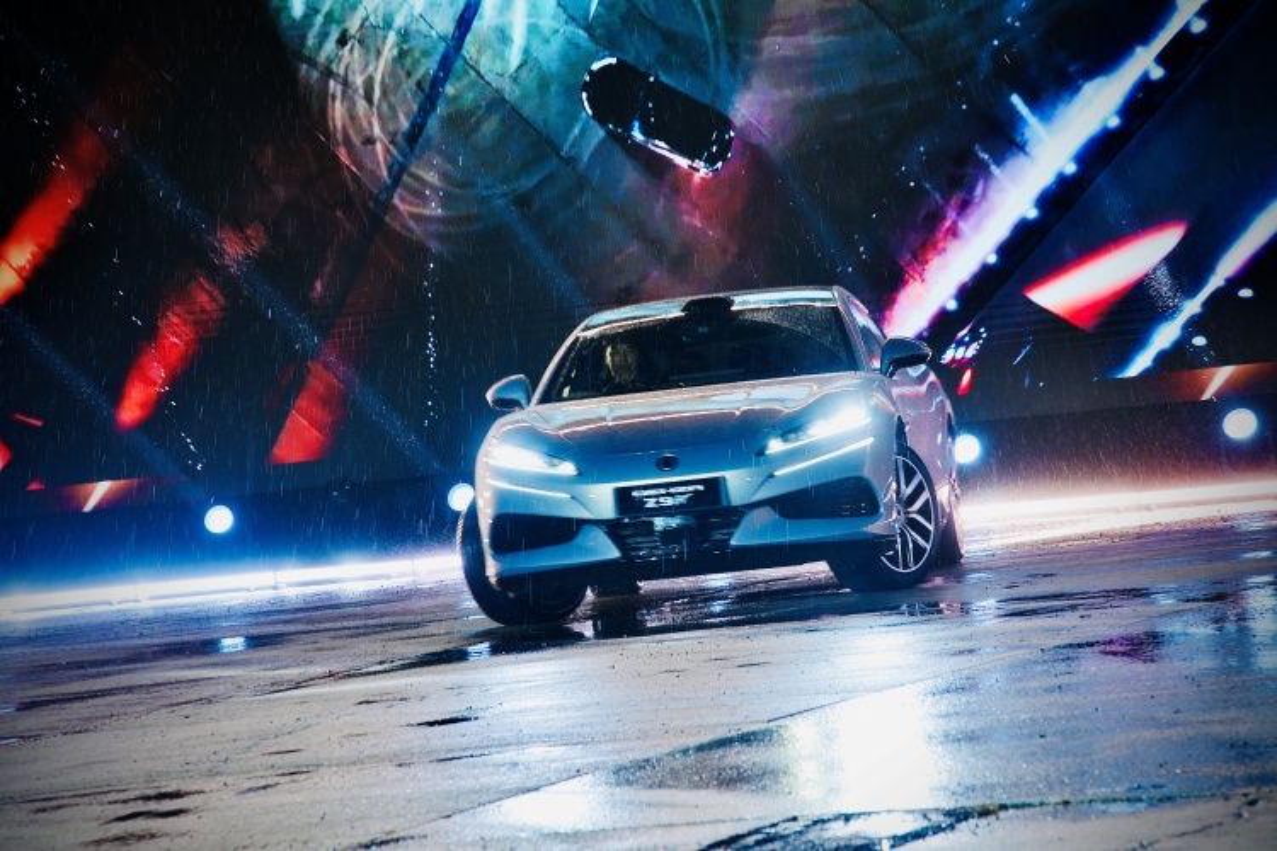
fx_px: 5498
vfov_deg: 8.9
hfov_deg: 13.2
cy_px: 426
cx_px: 638
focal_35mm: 155
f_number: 9
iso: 800
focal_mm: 155
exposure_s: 1/80
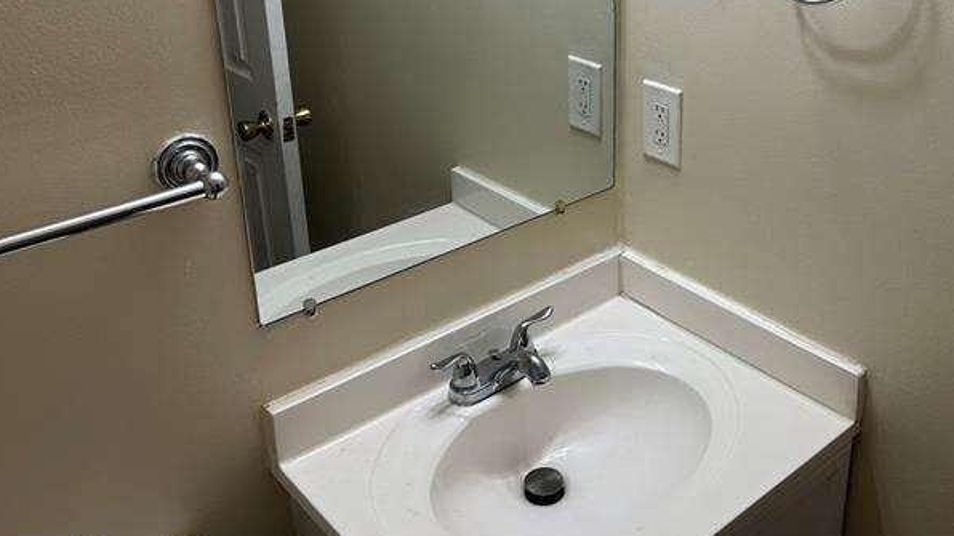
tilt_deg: -19.4
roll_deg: +0.9
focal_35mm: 38
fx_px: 961
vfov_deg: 30.4
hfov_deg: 52.1
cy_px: 106
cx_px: 607
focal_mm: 5.7
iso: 40
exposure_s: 1/120
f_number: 1.5
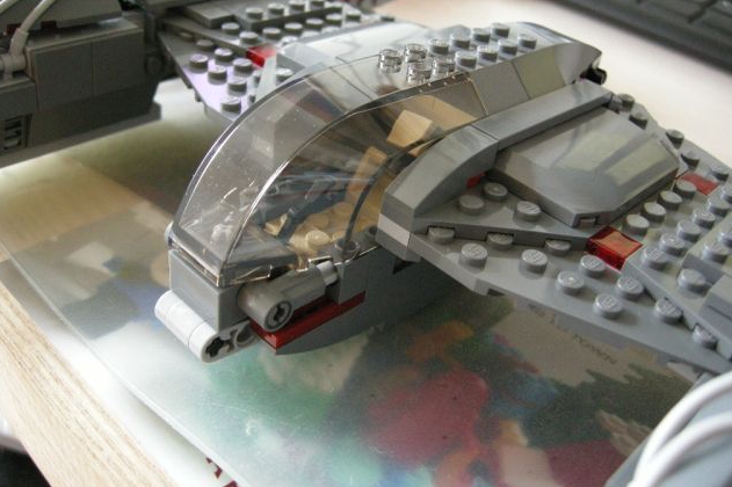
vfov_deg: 35.0
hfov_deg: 50.7
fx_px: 772
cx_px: 369
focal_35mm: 38
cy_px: 213
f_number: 2.7
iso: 400
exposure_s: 1/42.7
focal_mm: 7.5
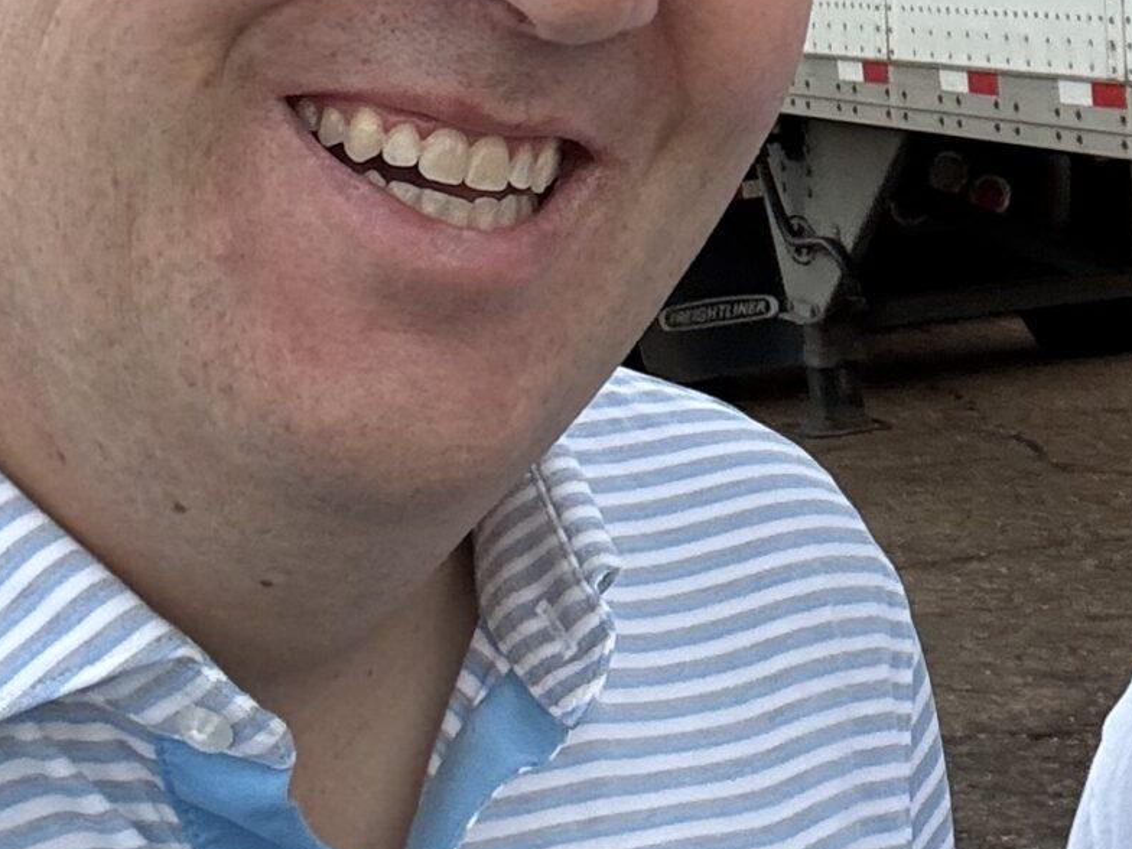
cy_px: -157
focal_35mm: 98
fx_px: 3205
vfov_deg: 14.6
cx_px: 1175
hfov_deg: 19.4
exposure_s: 1/60
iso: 80
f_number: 1.9
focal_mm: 2.69
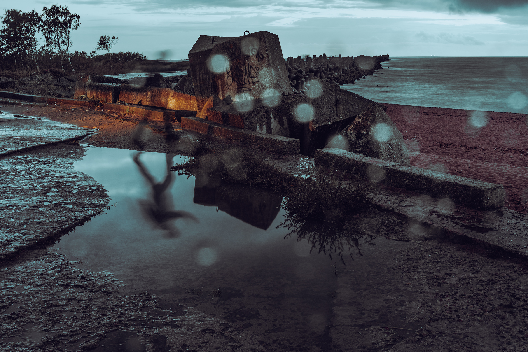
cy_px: 178
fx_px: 572
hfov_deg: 49.6
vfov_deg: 34.2
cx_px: 264
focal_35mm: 39
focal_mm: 38
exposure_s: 6
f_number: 22
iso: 50
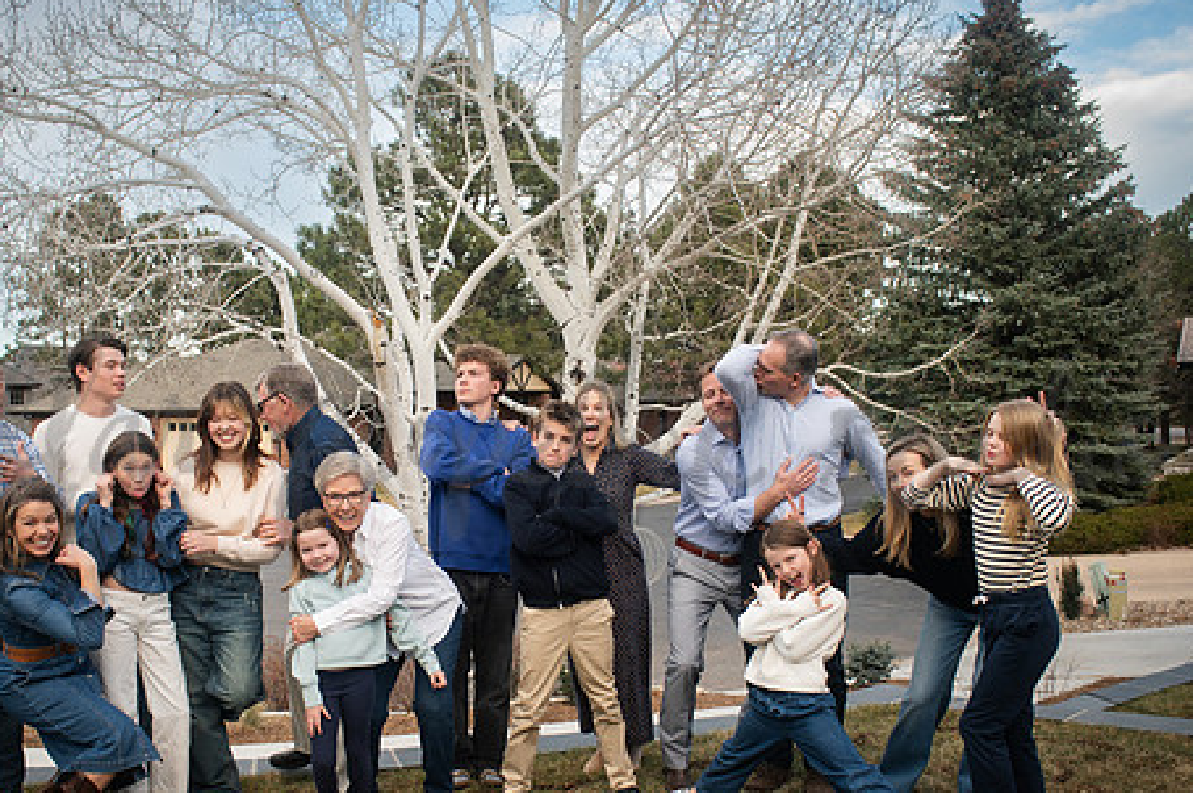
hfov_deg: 51.8
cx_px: 537
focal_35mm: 37
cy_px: 418
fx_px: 1225
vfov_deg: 35.9
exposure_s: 1/250
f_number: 6.3
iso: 640
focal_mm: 28
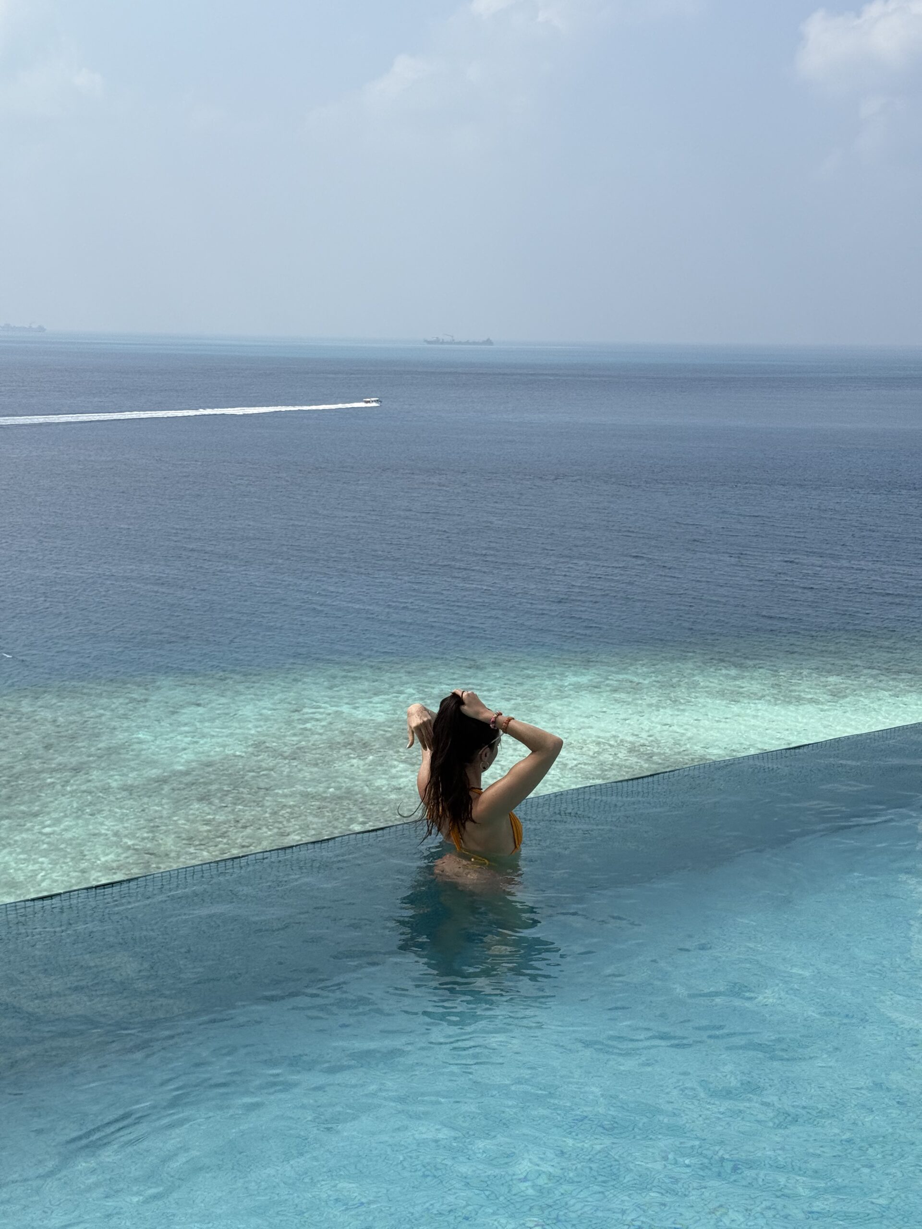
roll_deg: -0.8
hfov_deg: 30.3
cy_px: 614
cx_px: 461
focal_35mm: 48
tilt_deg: -7.9
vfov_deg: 39.7
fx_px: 1705
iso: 80
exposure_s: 1/7874
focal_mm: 6.76
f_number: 1.78
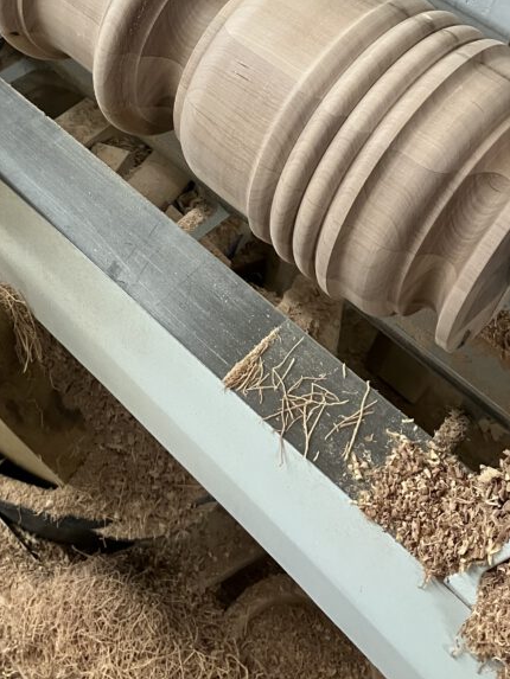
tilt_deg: -45.6
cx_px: 187
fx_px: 982
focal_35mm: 50
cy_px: 92
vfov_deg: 36.3
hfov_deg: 29.0
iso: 250
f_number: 1.8
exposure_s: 1/50
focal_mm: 3.99
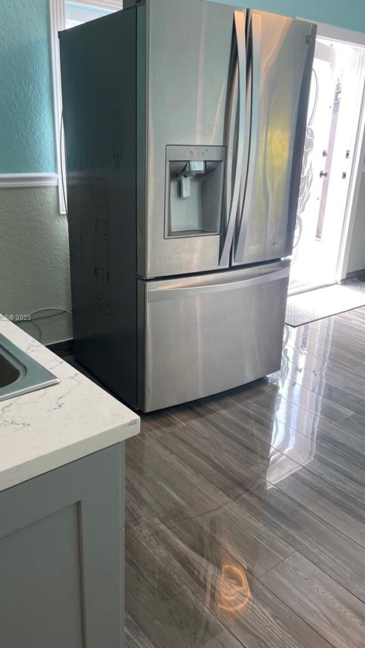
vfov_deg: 66.0
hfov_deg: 40.2
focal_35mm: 29
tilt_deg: -19.0
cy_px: 318
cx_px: 179
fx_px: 499
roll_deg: -2.9
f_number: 1.6
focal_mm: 4.2
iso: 80
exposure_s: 1/120
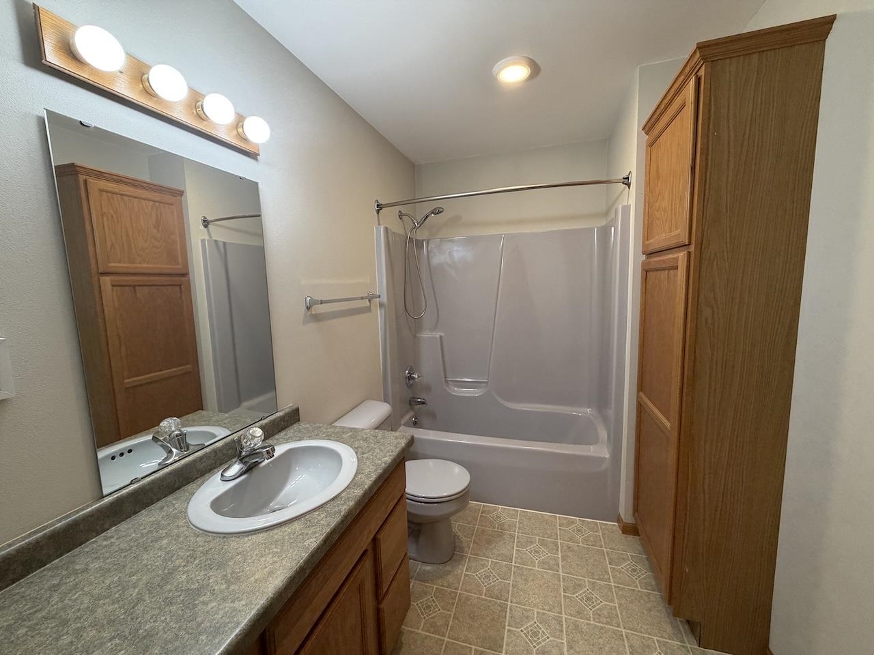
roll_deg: +2.0
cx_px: 437
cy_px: 328
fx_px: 353
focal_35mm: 14
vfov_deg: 85.7
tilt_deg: -6.6
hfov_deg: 102.1
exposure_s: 1/120
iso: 250
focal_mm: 2.22
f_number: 2.2
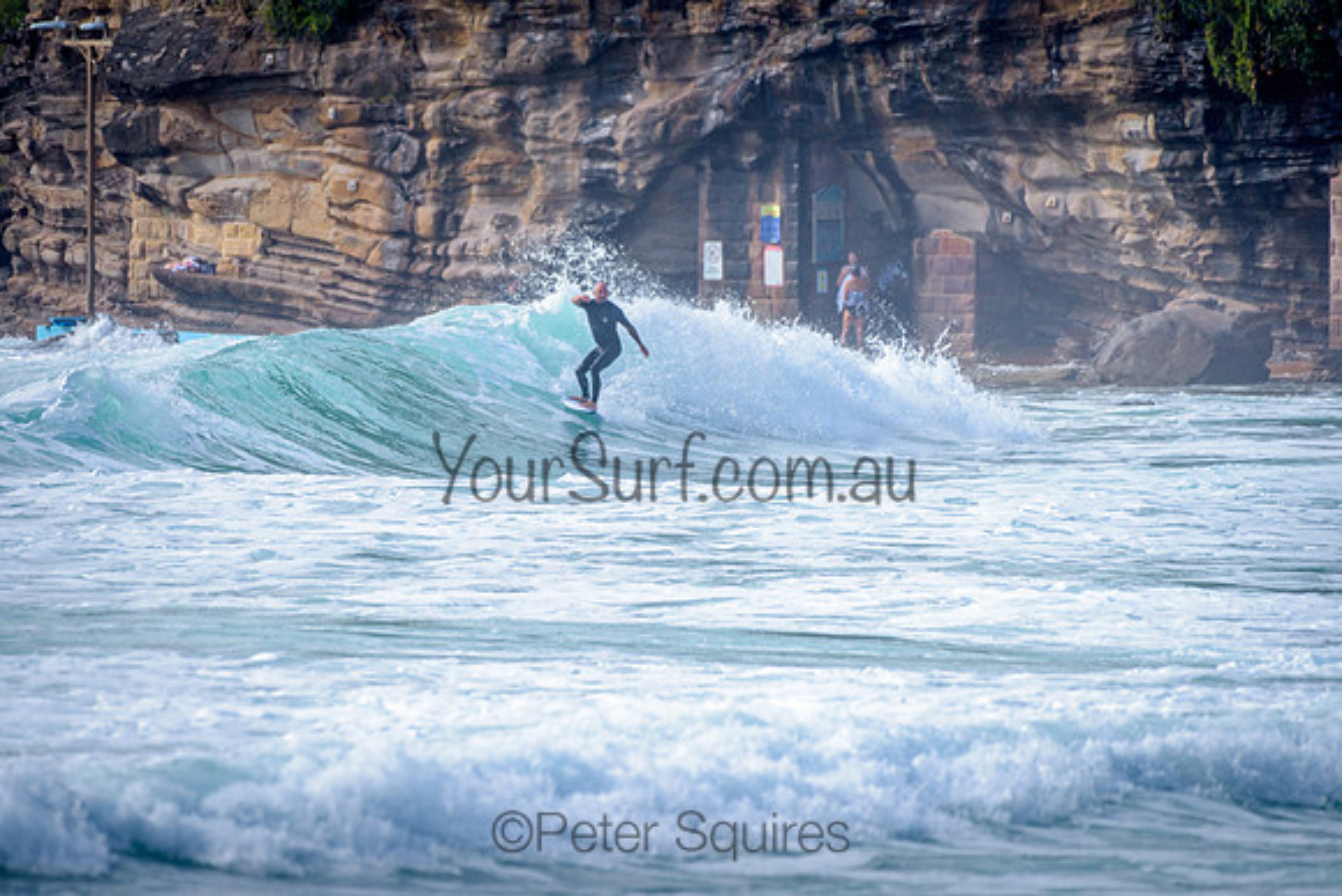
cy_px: 347
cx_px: 519
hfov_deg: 3.4
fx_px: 22855
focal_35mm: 613
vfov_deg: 2.2
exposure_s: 1/2000
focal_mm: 500
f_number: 5.6
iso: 280
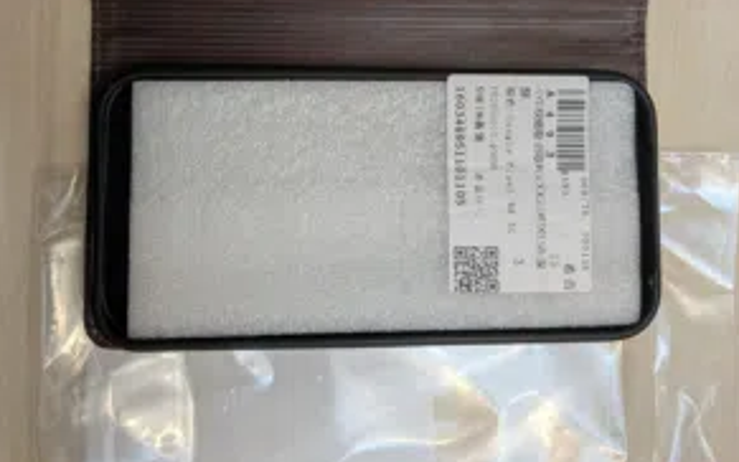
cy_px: 91
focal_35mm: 35
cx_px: 371
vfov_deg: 35.1
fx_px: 705
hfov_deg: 55.3
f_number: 1.7
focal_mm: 4.53
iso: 585
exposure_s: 1/50
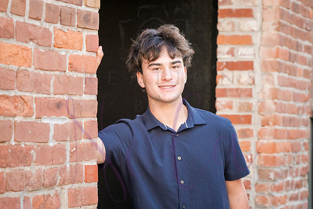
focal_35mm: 109
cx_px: 156
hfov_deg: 18.8
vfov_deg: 12.6
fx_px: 944
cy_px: 100
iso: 1250
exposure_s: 1/500
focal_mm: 100
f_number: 5.6
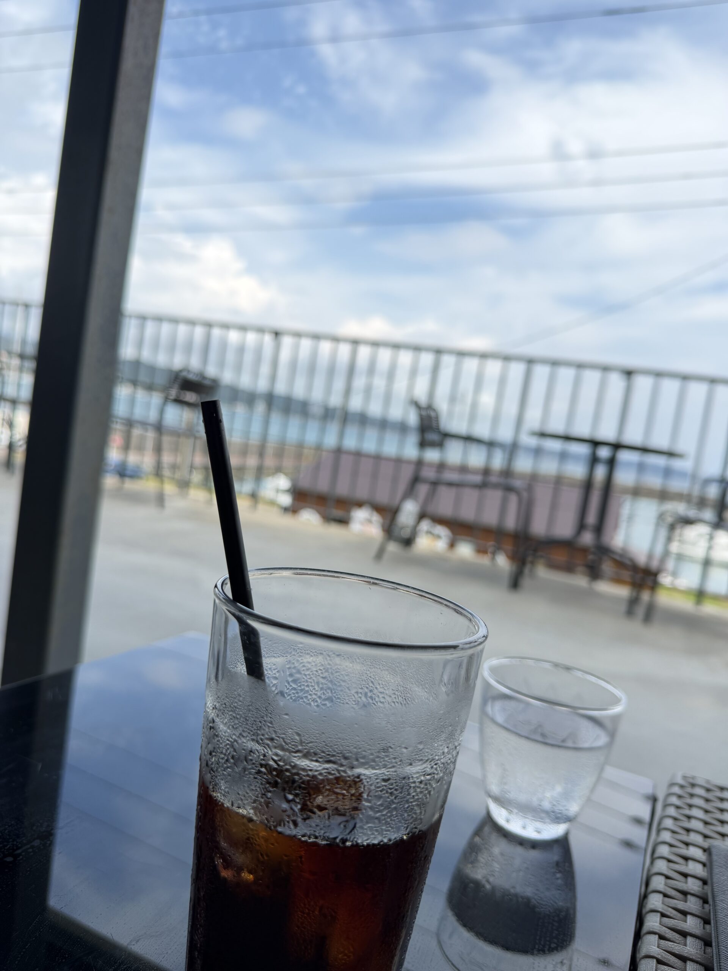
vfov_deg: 71.6
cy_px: 486
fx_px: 673
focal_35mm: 24
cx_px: 364
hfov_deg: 56.8
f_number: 1.78
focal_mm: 6.76
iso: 100
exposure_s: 1/1192
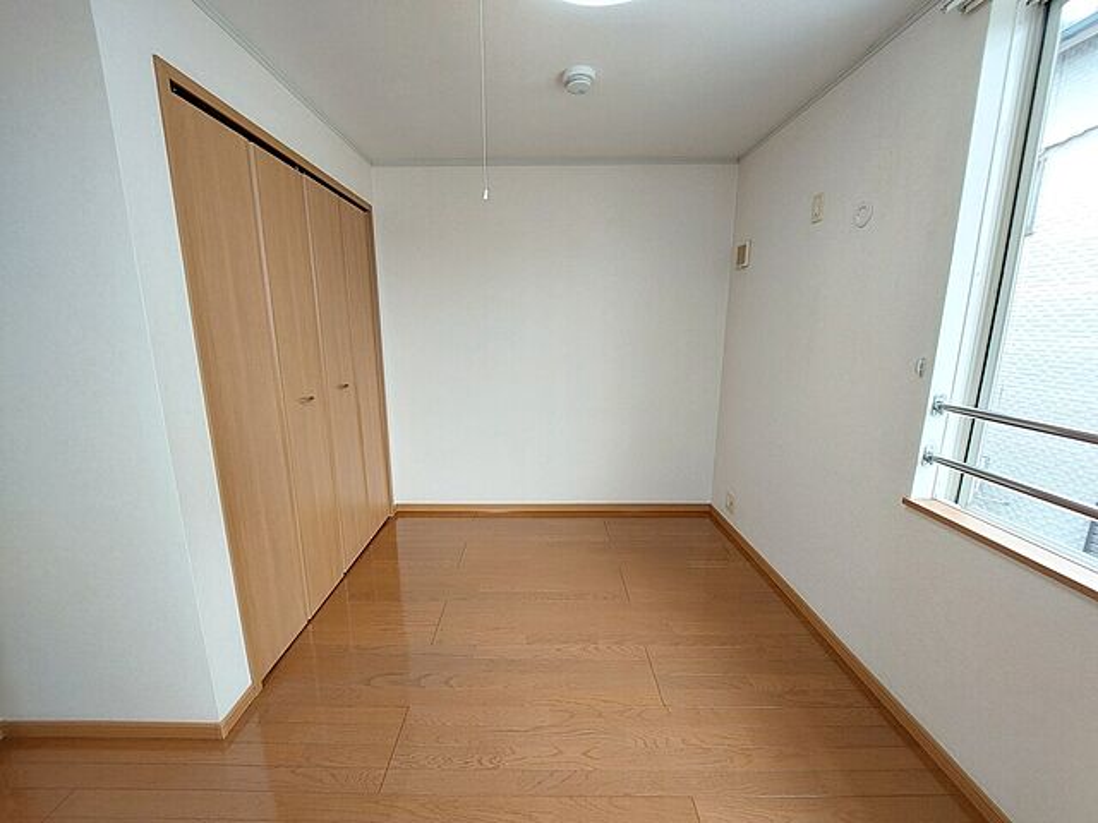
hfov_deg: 106.2
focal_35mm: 13
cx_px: 549
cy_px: 412
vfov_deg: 89.9
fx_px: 412
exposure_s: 1/60
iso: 80
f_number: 2.2
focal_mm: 1.74
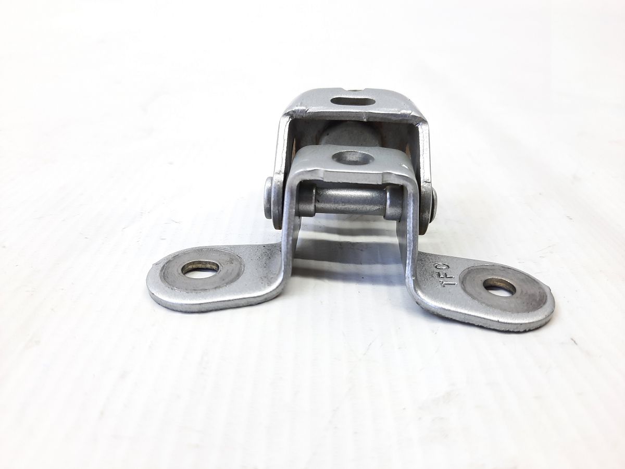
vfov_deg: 54.9
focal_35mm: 25
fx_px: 451
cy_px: 234
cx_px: 312
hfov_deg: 69.4
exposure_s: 1/50
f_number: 2
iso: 100
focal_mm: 4.6
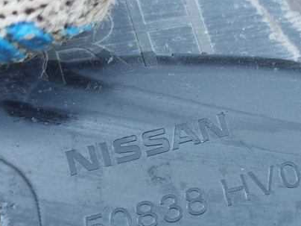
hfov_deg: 25.5
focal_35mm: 76
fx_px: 661
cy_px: 141
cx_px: 210
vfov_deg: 19.4
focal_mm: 5.31
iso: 125
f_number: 1.7
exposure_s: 1/50
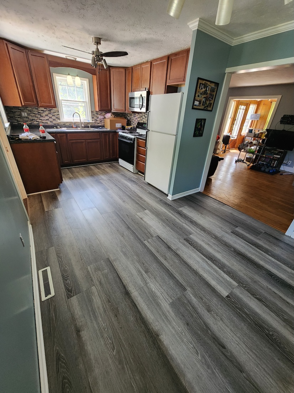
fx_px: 147
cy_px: 196
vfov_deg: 106.2
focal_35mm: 13
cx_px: 147
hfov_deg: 89.9
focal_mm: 2.2
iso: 400
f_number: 2.2
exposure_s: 1/60
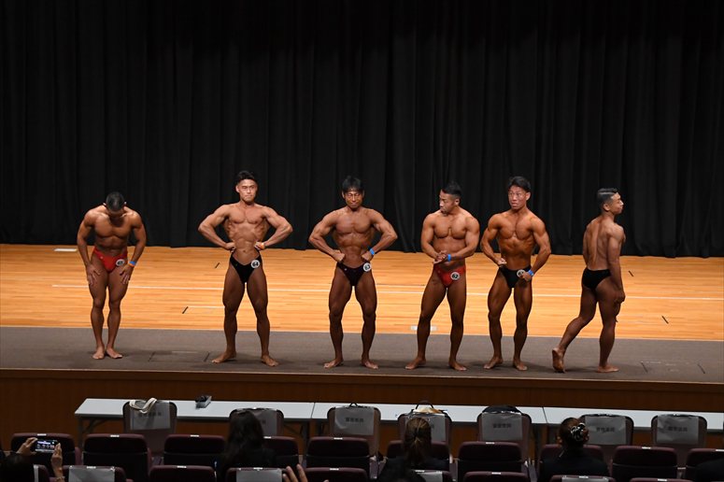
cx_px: 362
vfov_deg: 13.0
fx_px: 2111
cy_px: 241
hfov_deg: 19.5
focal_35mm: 105
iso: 4000
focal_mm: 70
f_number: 5.6
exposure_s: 1/400
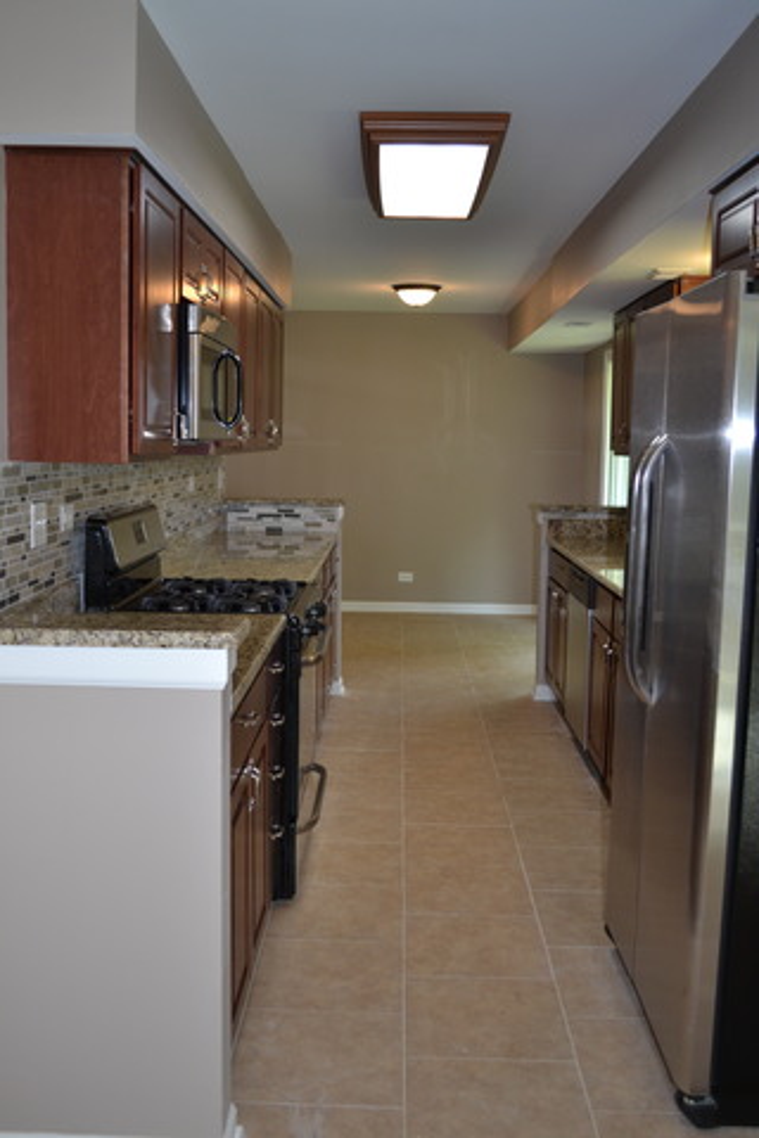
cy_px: 569
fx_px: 1138
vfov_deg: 53.1
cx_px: 380
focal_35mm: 36
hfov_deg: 36.9
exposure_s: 1/80
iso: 400
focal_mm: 24
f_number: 4
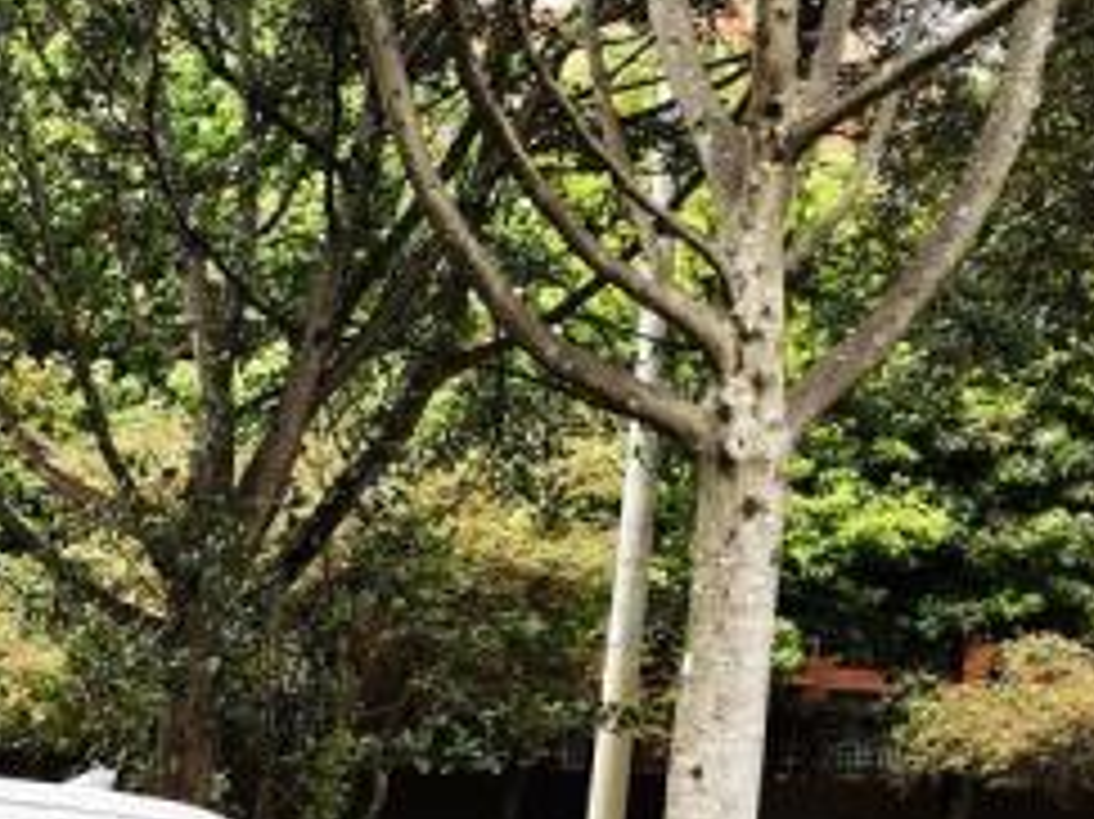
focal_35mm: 89
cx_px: -603
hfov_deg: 19.0
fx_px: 2811
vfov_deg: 15.4
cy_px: 1188
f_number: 1.6
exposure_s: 1/118
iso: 50
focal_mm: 5.56
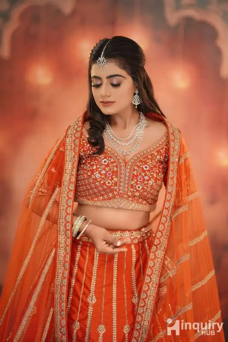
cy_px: 171
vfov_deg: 23.9
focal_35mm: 85
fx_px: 808
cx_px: 114
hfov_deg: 16.1
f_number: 1.4
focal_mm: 85
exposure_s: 1/160
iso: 64
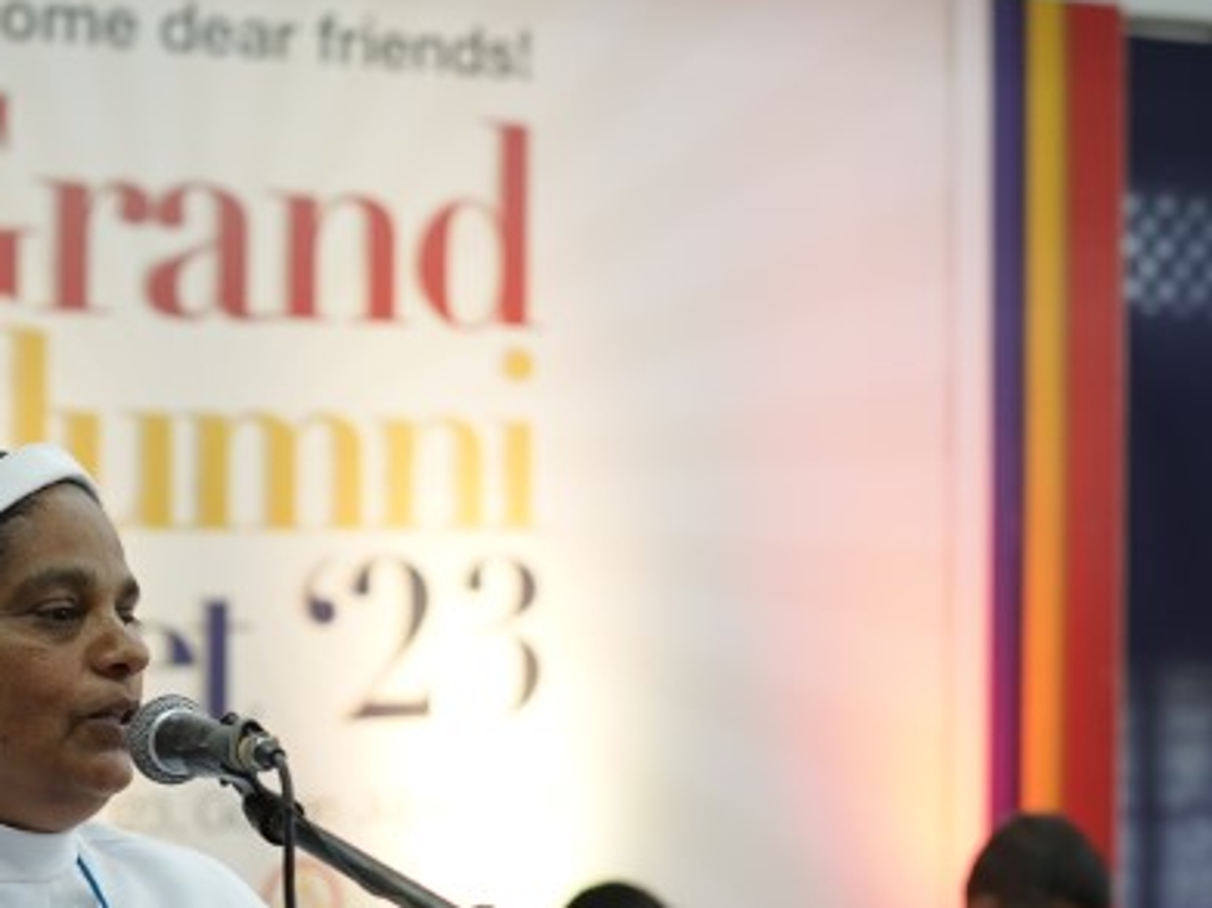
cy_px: 734
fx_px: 3220
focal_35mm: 92
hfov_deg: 21.1
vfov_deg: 15.9
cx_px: 248
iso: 400
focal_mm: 35
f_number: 2
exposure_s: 1/125
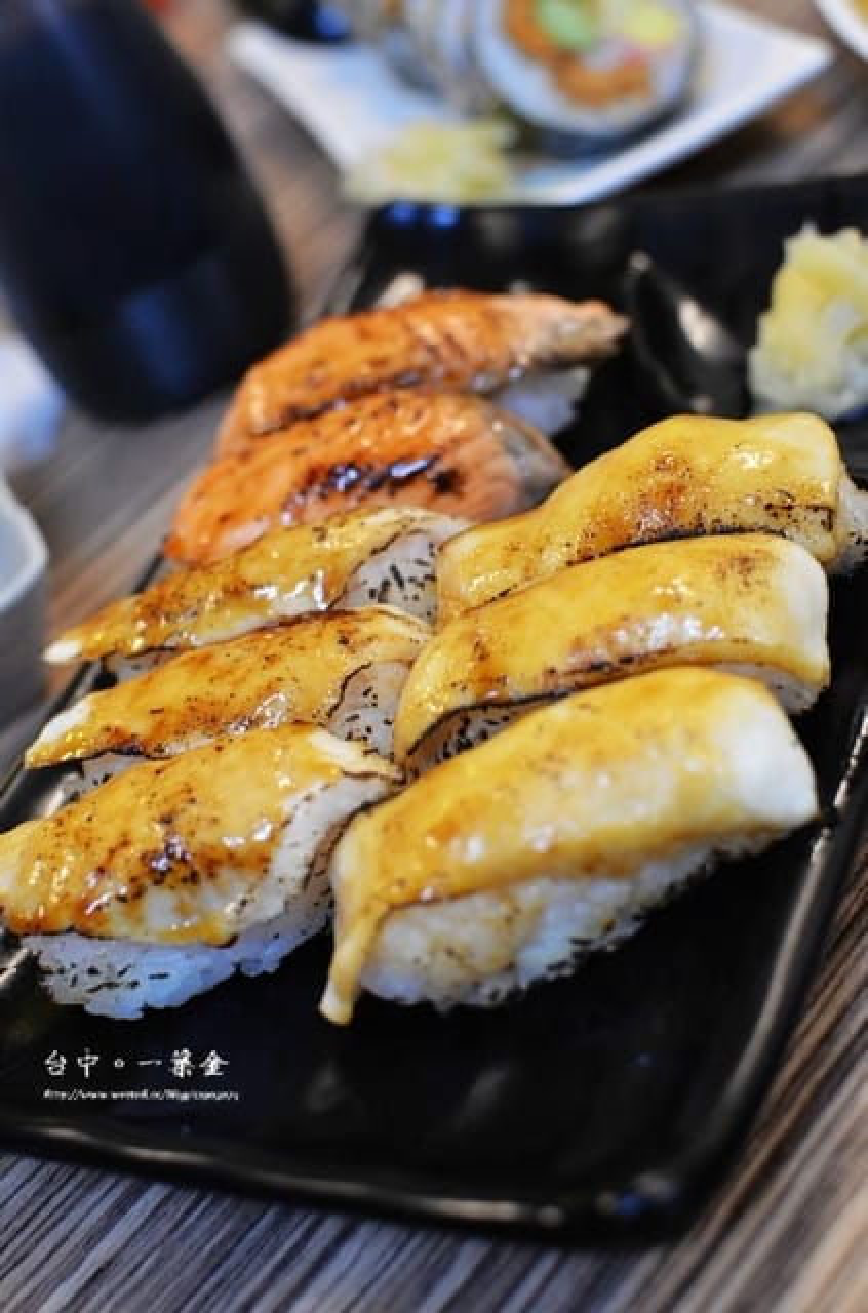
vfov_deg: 37.9
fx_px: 1910
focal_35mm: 52
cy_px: 656
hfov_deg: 25.6
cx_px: 434
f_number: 3.5
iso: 1250
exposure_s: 1/100
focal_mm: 35
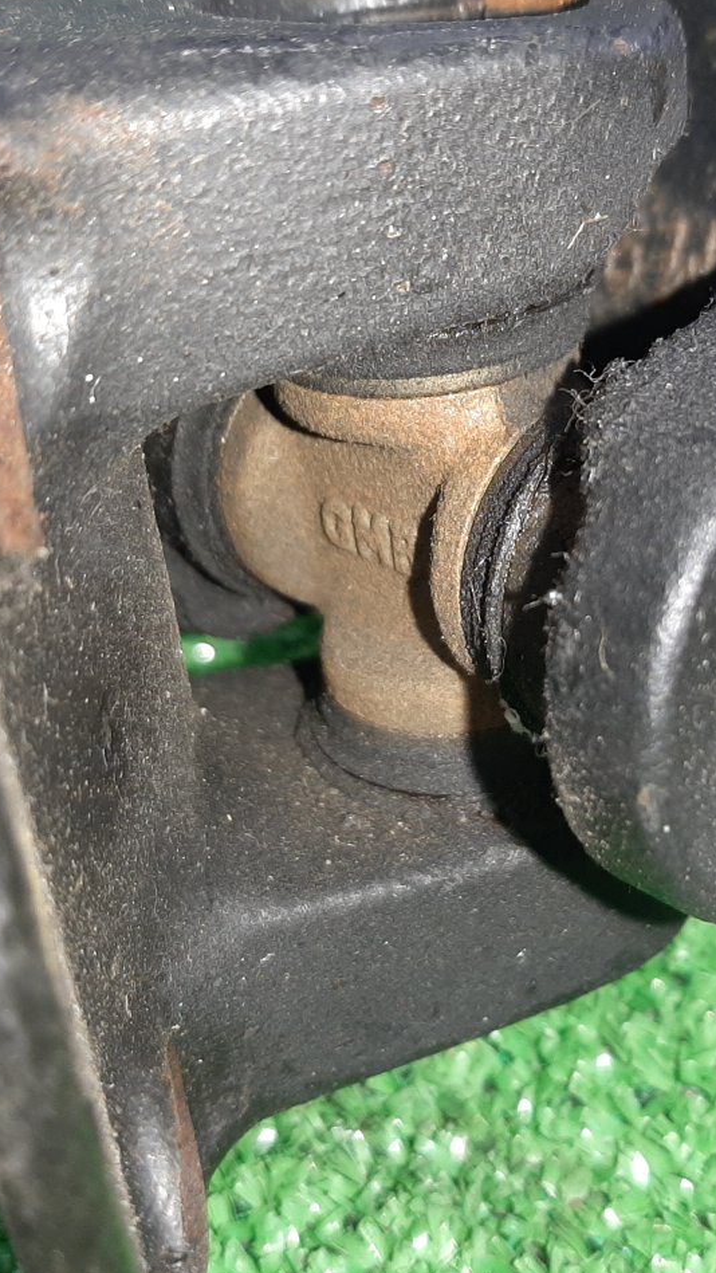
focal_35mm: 43
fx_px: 1451
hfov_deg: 27.6
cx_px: 451
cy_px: 588
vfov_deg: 47.3
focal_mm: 3.93
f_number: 1.7
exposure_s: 1/50
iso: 115
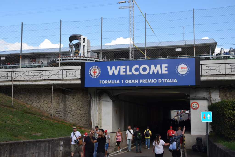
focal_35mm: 45
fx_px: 294
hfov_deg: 43.6
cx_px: 118
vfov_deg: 29.9
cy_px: 78
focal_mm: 30
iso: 100
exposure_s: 1/200
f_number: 8
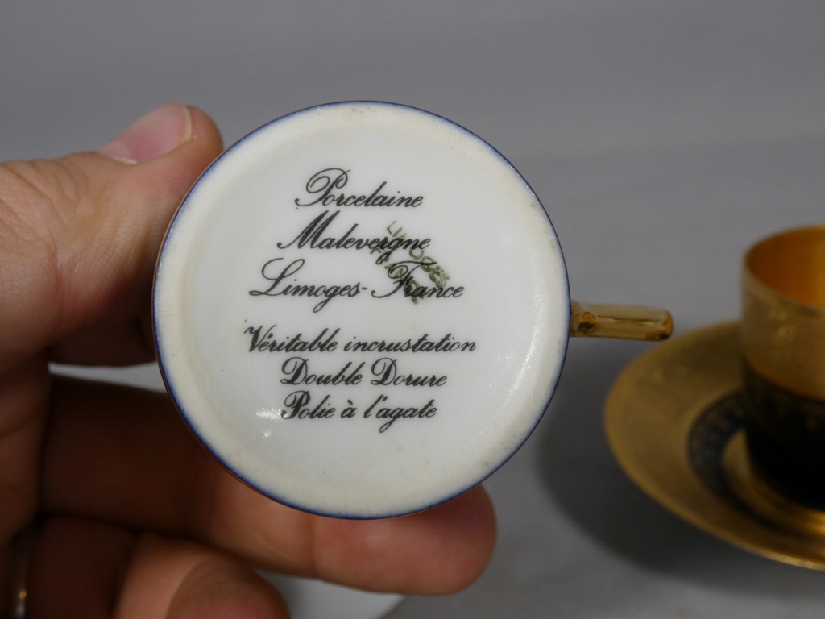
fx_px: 1025
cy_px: 310
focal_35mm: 43
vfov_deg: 33.6
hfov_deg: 43.9
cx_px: 412
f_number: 3.7
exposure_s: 1/80
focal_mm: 7.8
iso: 125
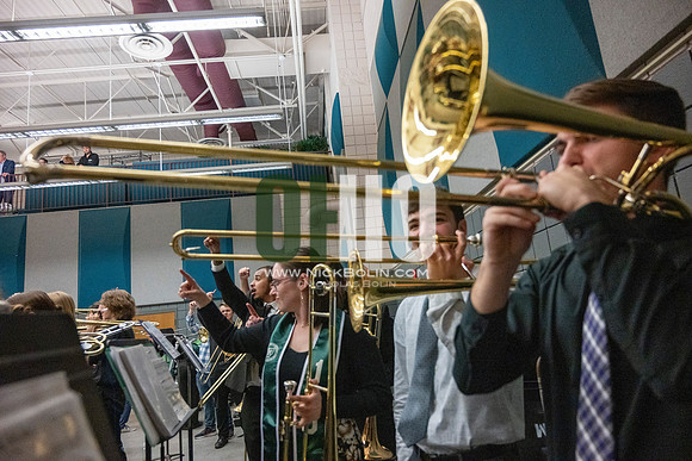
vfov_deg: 53.2
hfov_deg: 73.7
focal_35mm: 24
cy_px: 230
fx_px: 461
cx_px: 346
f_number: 4
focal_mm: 24
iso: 10000
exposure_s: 1/500
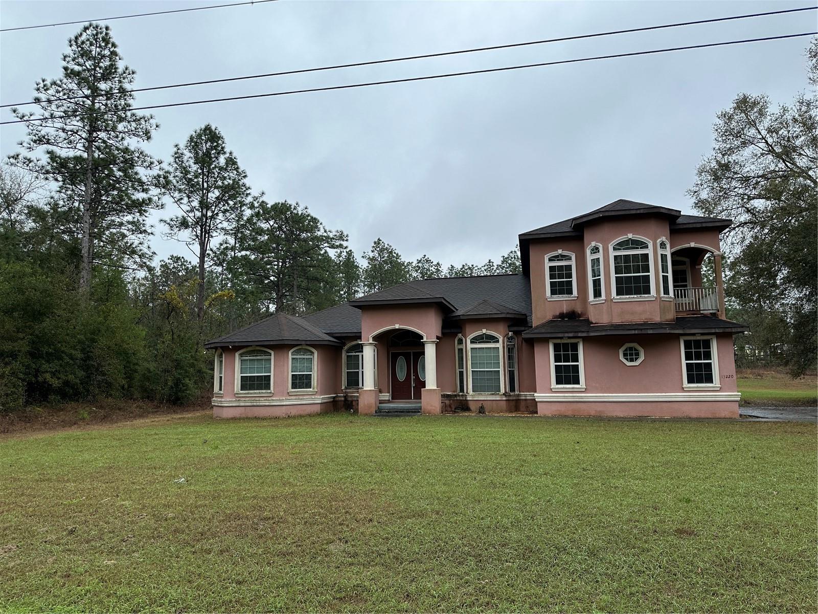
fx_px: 567
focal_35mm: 24
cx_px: 409
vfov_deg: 56.8
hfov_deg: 71.6
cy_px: 307
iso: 80
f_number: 1.78
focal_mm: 6.86
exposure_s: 1/1664
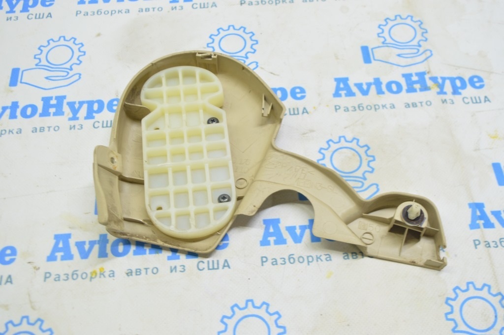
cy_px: 168
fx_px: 588
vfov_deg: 31.8
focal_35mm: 42
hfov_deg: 46.4
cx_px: 252
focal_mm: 28
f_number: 5.6
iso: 400
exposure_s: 1/20
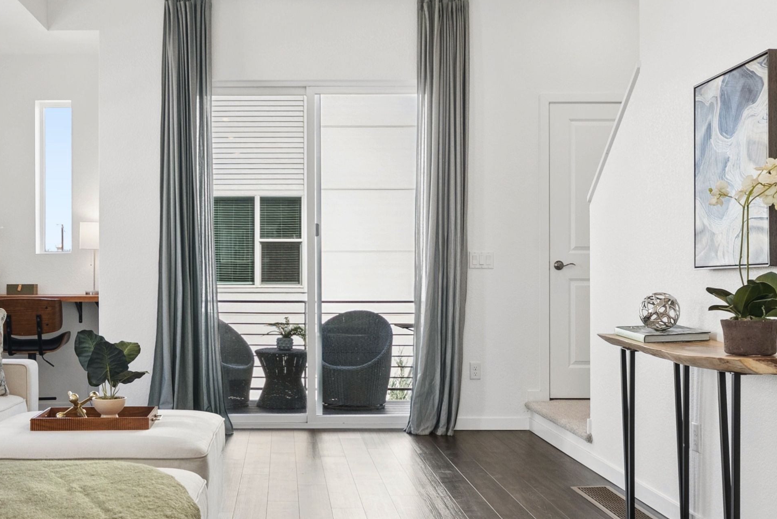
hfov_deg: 45.9
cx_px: 284
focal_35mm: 42
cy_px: 272
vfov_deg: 31.9
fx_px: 907
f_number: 8
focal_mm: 19
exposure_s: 1/125
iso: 500
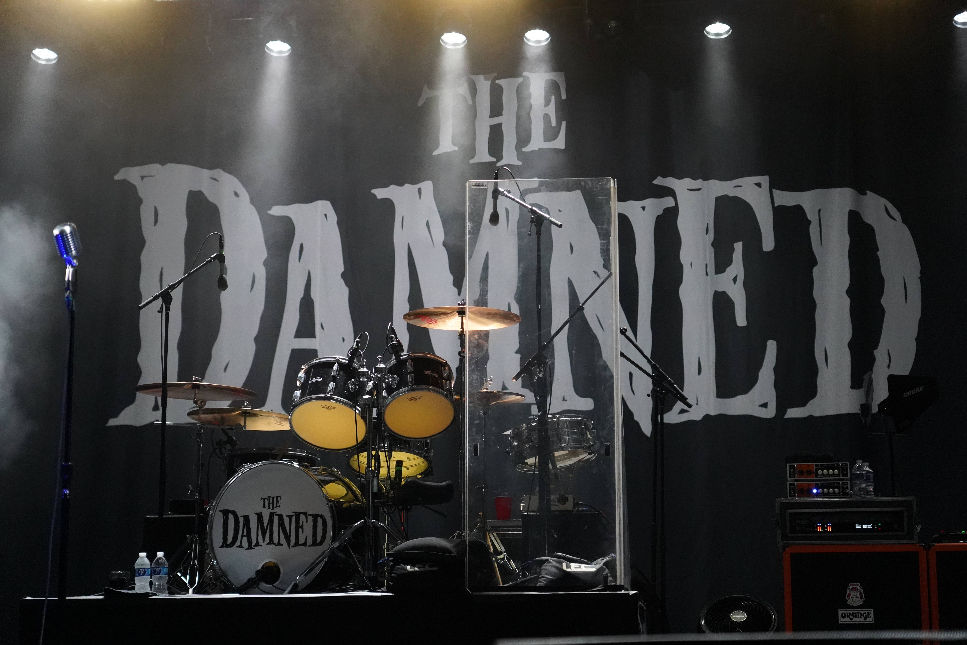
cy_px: 322
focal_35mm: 69
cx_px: 484
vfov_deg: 19.7
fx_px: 1853
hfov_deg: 29.2
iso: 8000
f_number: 4
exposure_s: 1/160
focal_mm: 69
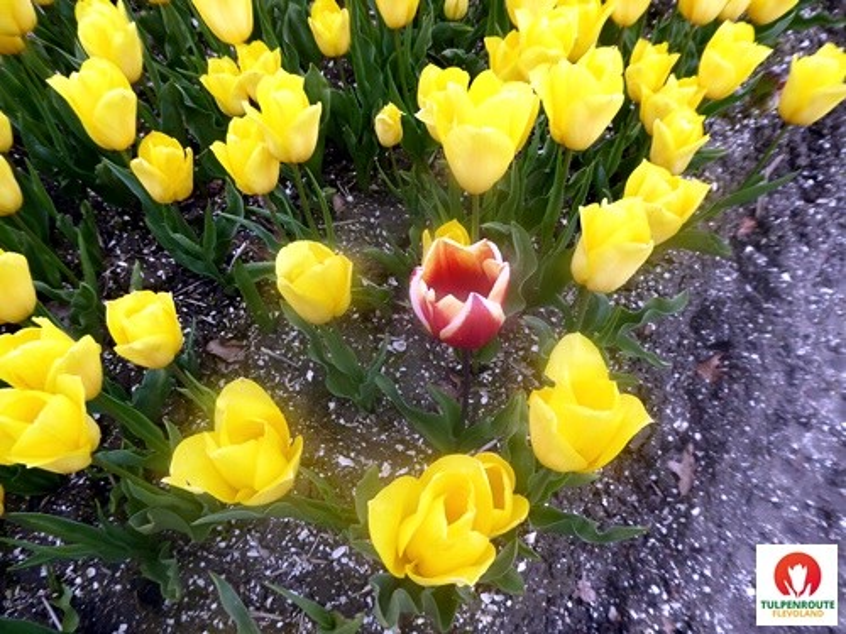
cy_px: 317
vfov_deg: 54.9
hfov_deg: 69.4
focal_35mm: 25
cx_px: 423
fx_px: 611
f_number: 3.3
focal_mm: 4.3
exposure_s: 1/250
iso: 80
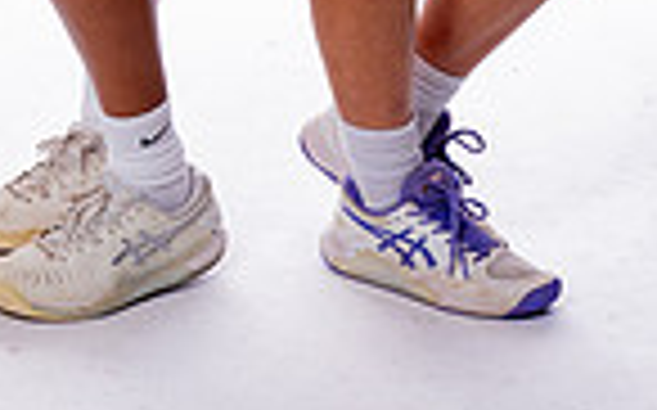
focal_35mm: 173
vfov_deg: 7.2
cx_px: 274
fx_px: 3095
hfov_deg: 12.1
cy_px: -532
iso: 400
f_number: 8
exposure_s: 1/250
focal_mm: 55
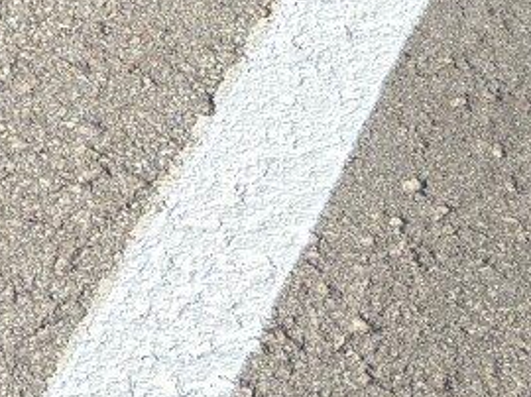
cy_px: -1007
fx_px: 2881
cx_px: -659
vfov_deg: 6.7
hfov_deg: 9.6
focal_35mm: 188
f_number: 1.6
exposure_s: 1/1901
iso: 64
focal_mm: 5.96
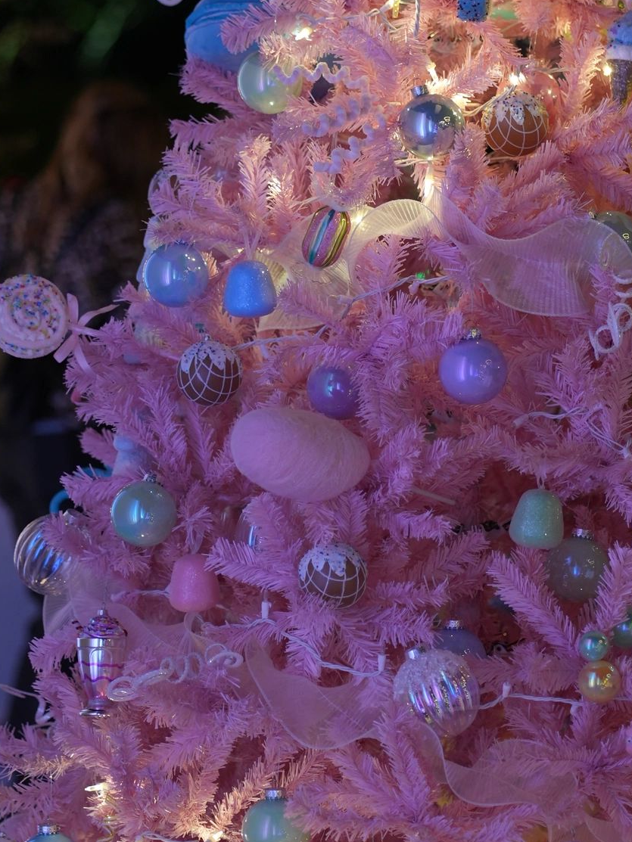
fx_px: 4576
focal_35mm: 188
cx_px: 417
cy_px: 380
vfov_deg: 10.5
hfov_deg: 7.9
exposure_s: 1/100
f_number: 1.8
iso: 800
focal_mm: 85
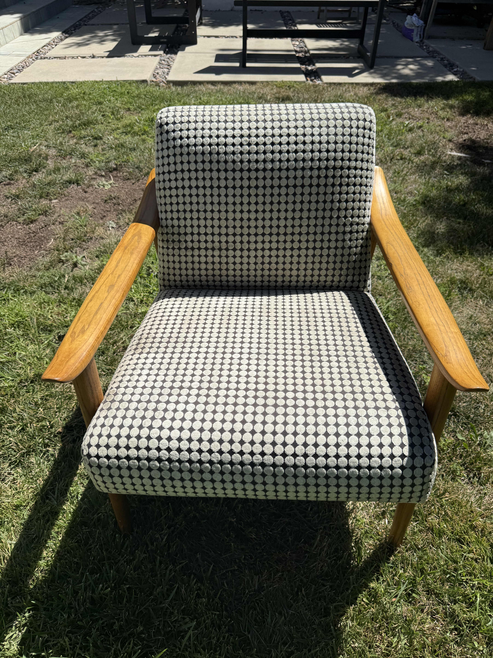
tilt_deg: -39.9
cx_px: 246
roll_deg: +1.3
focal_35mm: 24
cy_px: 329
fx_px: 456
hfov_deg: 56.8
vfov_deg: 71.6
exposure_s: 1/5319
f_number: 1.78
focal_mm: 6.76
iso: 80
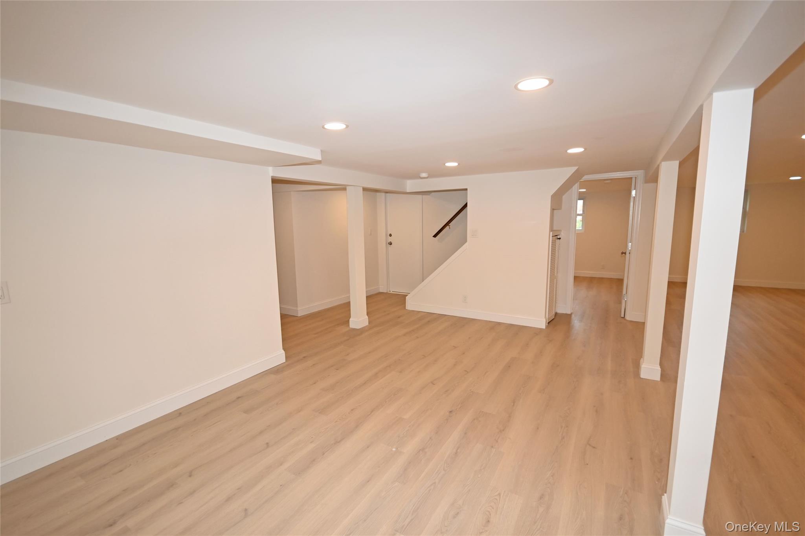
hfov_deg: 100.4
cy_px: 268
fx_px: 335
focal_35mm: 15
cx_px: 402
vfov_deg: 77.3
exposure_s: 1/60
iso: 200
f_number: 4
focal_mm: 10
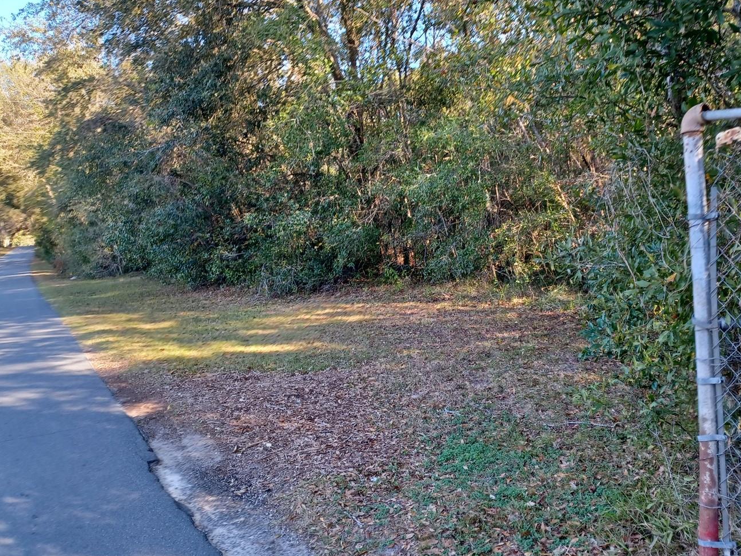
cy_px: 258
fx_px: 664
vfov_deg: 45.4
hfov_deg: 58.2
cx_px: 413
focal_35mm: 31
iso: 64
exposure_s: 1/60
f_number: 1.8
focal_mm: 4.6
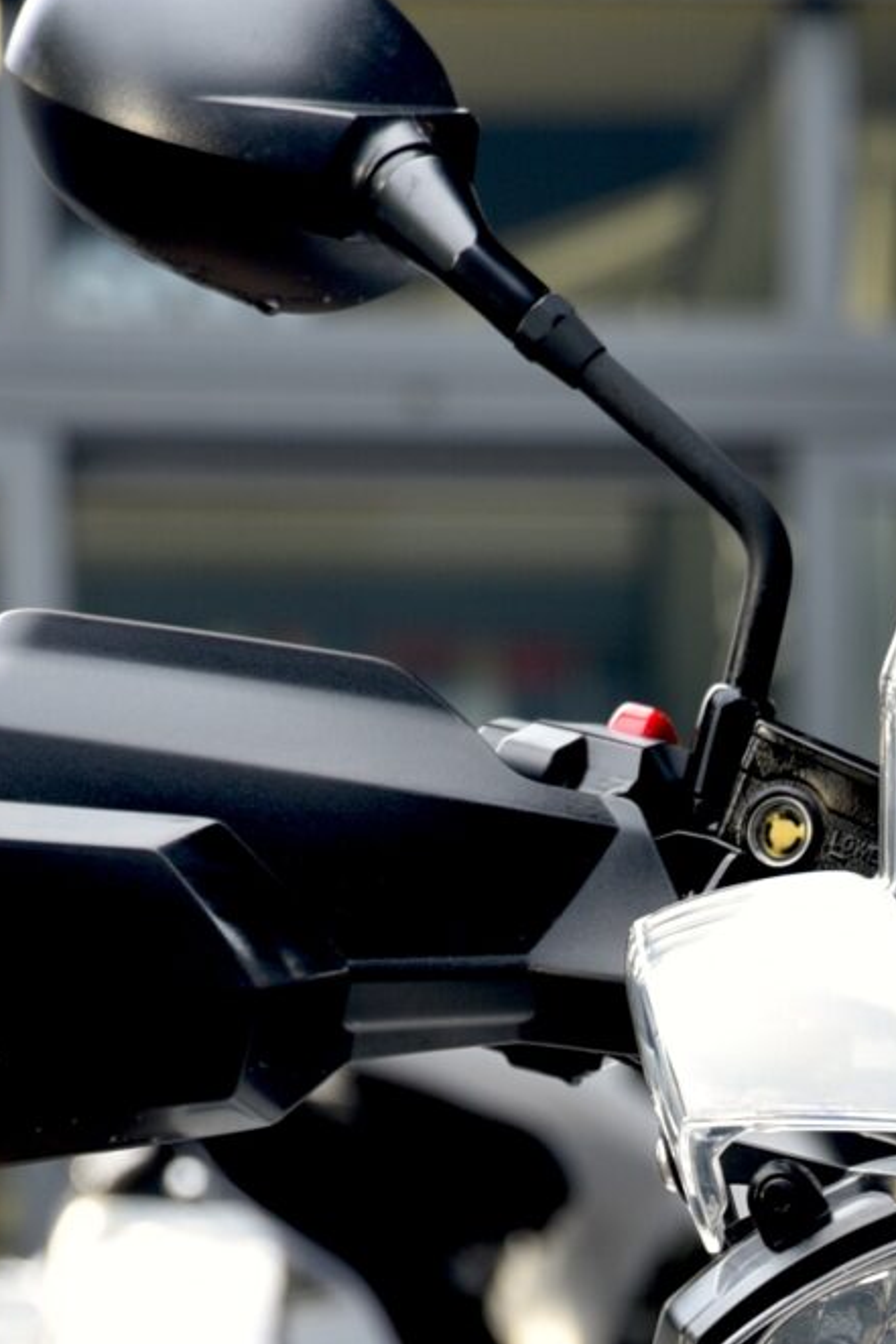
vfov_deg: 7.4
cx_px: 1389
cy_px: 2483
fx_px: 10111
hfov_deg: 5.0
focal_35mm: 271
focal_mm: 70
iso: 200
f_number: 4.5
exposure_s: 1/80
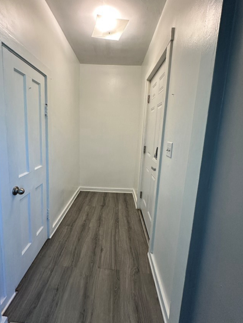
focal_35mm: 17
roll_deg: -3.8
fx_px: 159
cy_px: 153
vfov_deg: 90.9
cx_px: 109
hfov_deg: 74.5
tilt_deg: -7.3
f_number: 2.2
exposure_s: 1/120
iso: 200
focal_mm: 2.22
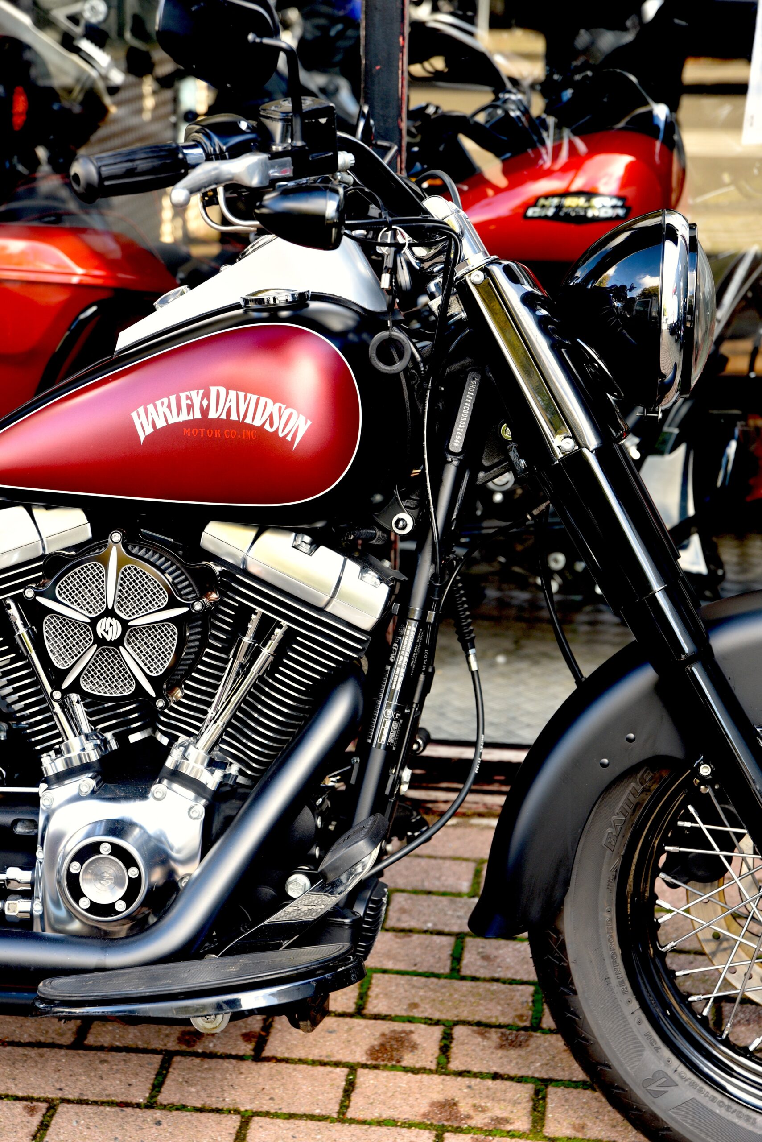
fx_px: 2220
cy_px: 571
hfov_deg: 19.5
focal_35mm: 70
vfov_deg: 28.8
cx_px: 381
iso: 500
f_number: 5
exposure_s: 1/100
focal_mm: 70
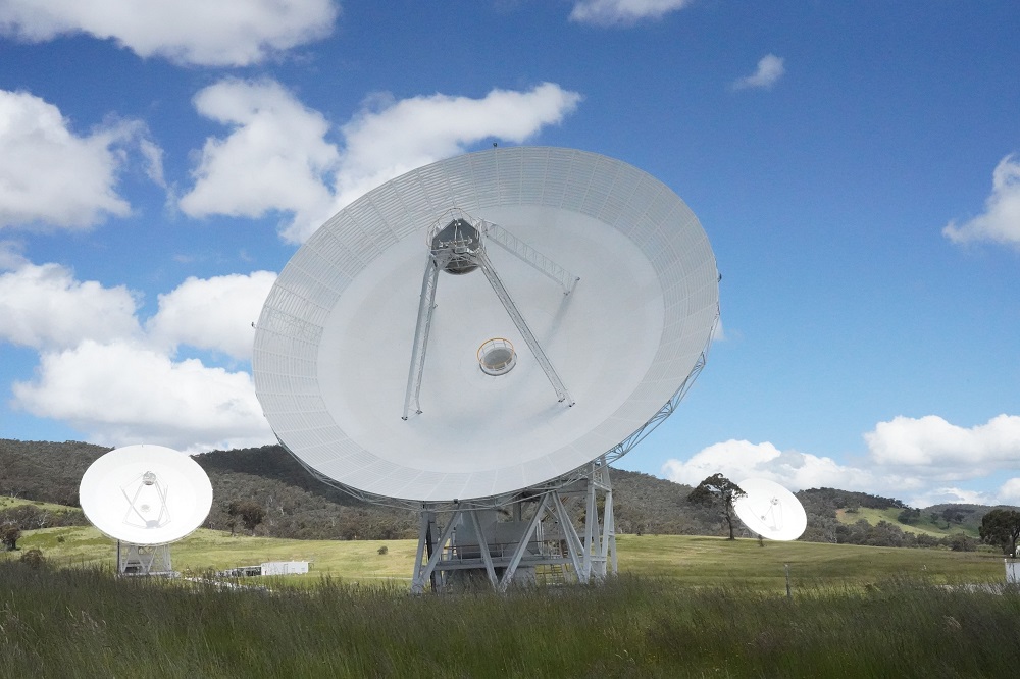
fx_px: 1218
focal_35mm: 43
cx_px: 510
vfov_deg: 31.2
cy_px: 340
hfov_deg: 45.4
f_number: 22
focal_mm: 43
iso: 20000
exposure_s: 1/8000
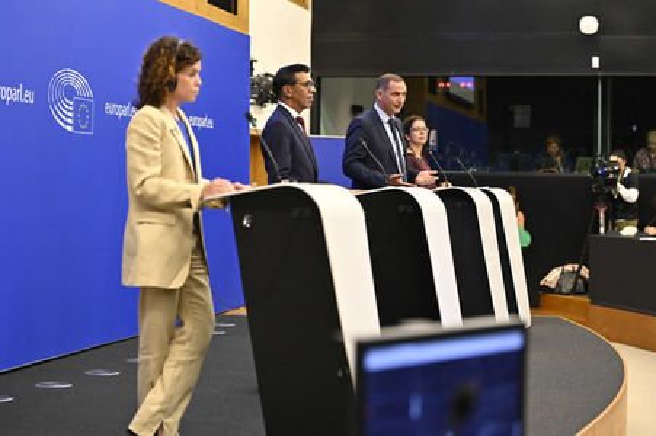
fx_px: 1275
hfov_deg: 28.9
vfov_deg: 19.4
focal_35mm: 70
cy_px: 218
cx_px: 328
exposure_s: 1/320
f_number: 2.8
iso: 2500
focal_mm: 70
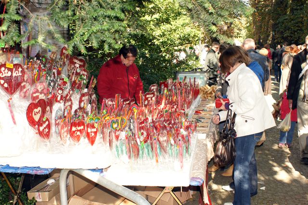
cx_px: 154
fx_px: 333
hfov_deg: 49.6
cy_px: 102
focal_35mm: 39
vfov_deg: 34.2
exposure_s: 1/160
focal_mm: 26
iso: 500
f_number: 5.6
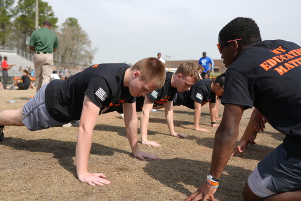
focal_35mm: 40
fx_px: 335
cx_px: 136
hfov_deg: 48.4
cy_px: 93
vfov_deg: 33.4
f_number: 2.8
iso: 80
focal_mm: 35
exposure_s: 1/1250
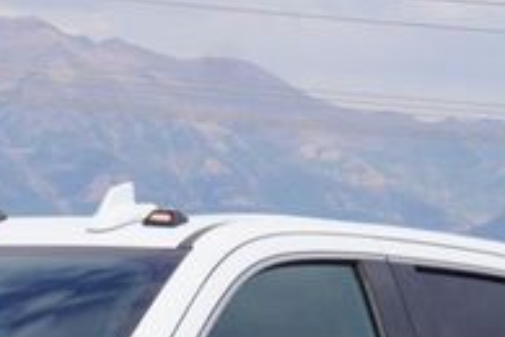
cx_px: -114
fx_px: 3100
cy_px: 840
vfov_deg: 5.9
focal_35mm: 221
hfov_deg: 9.2
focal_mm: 28
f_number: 11
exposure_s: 1/160
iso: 100
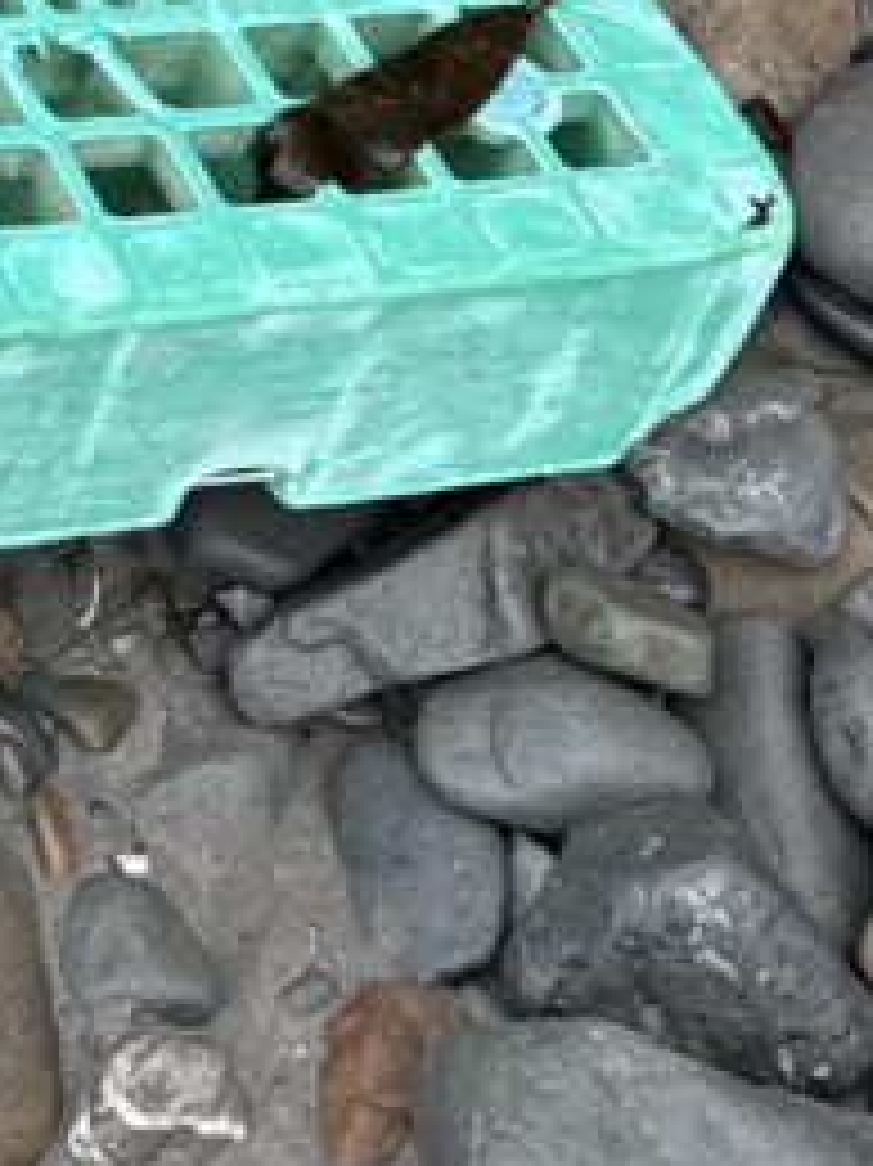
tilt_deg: -33.5
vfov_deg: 18.7
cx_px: -770
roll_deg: -2.2
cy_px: -477
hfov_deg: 13.7
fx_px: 3197
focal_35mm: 95
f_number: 1.78
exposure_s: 1/121
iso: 64
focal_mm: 6.76
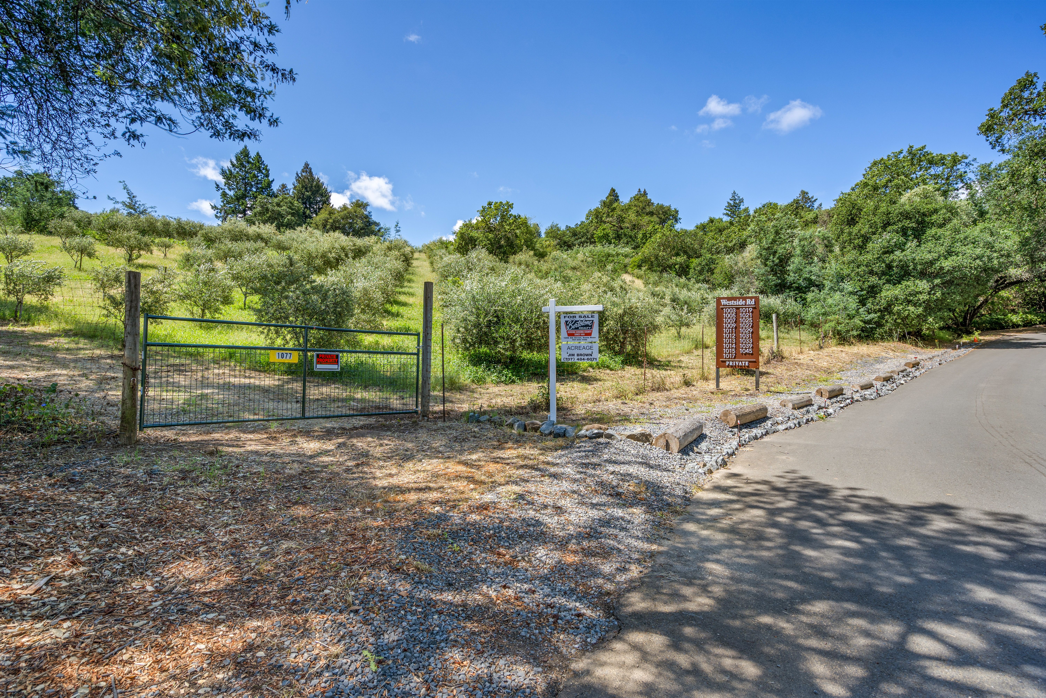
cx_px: 523
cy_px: 349
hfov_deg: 93.3
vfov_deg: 70.4
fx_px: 494
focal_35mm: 17
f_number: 8
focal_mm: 17
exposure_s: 1/200
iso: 160
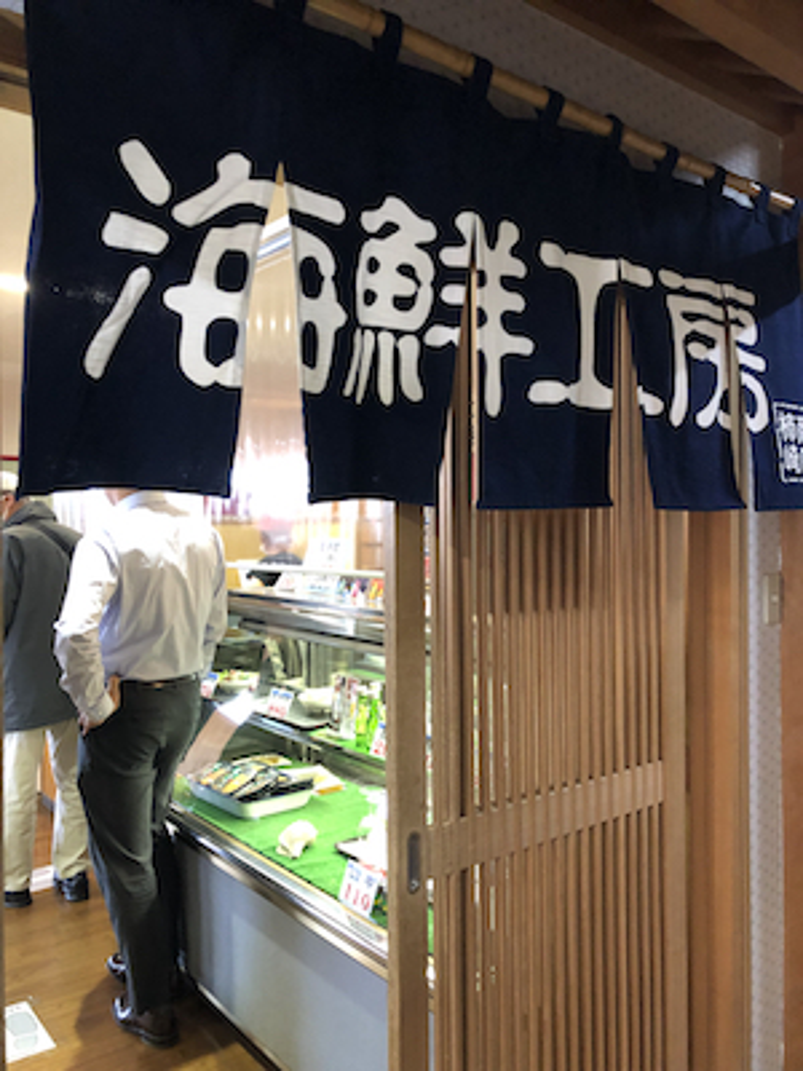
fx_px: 866
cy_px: 536
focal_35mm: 28
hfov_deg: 49.7
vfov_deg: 63.4
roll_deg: +1.2
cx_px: 402
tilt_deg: -2.8
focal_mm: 4
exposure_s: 1/13
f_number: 1.8
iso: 100
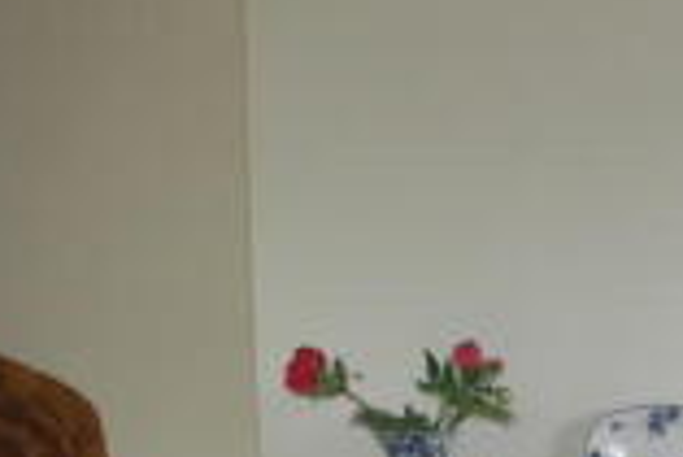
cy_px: 672
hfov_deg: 16.8
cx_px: 1081
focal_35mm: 108
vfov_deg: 12.2
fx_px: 2051
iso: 100
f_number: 2.8
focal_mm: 6
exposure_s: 1/31.1
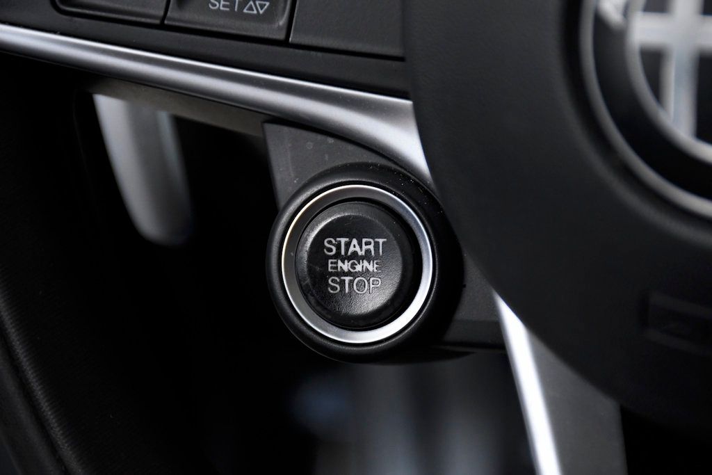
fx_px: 2215
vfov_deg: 12.2
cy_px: 238
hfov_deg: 18.3
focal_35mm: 112
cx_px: 356
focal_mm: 75
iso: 2500
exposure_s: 1/125
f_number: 5
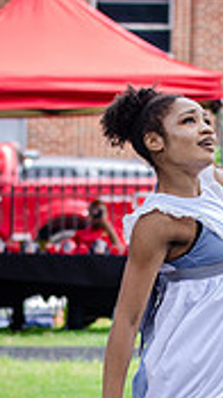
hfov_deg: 3.8
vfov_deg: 6.8
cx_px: 162
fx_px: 3323
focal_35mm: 315
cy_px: 469
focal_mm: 78
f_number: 4
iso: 400
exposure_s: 1/640
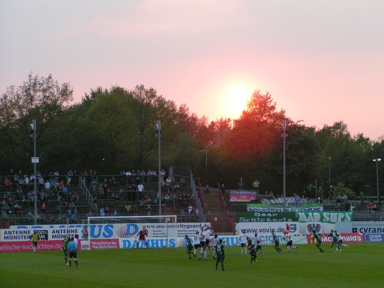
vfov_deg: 11.3
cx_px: 192
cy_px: 144
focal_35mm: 131
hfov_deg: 15.1
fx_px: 1453
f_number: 3.5
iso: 100
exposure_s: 1/160
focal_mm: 20
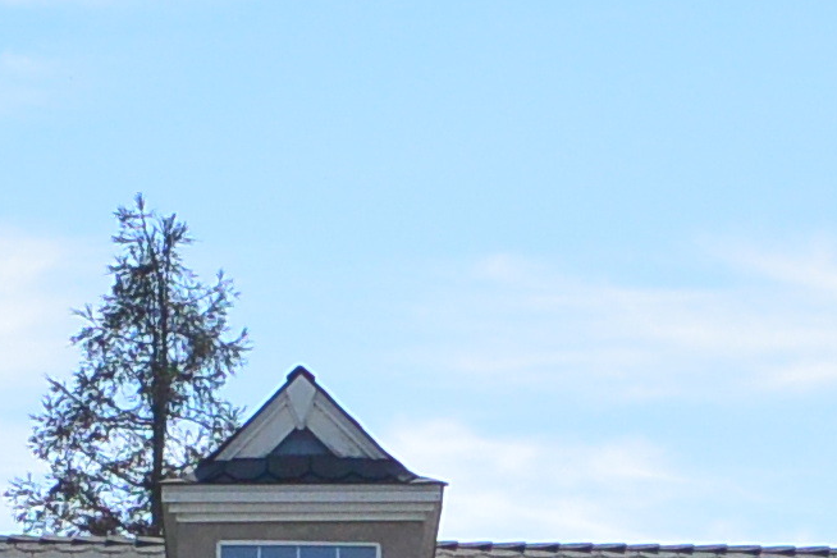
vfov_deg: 4.3
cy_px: 538
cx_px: -384
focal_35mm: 317
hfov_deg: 6.4
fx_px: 7370
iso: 160
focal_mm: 16.9
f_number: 5
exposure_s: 1/1250
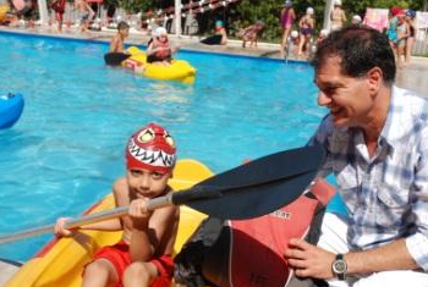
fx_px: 663
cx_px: 210
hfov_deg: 35.8
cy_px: 182
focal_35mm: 56
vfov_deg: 24.4
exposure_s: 1/250
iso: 100
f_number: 8
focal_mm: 29
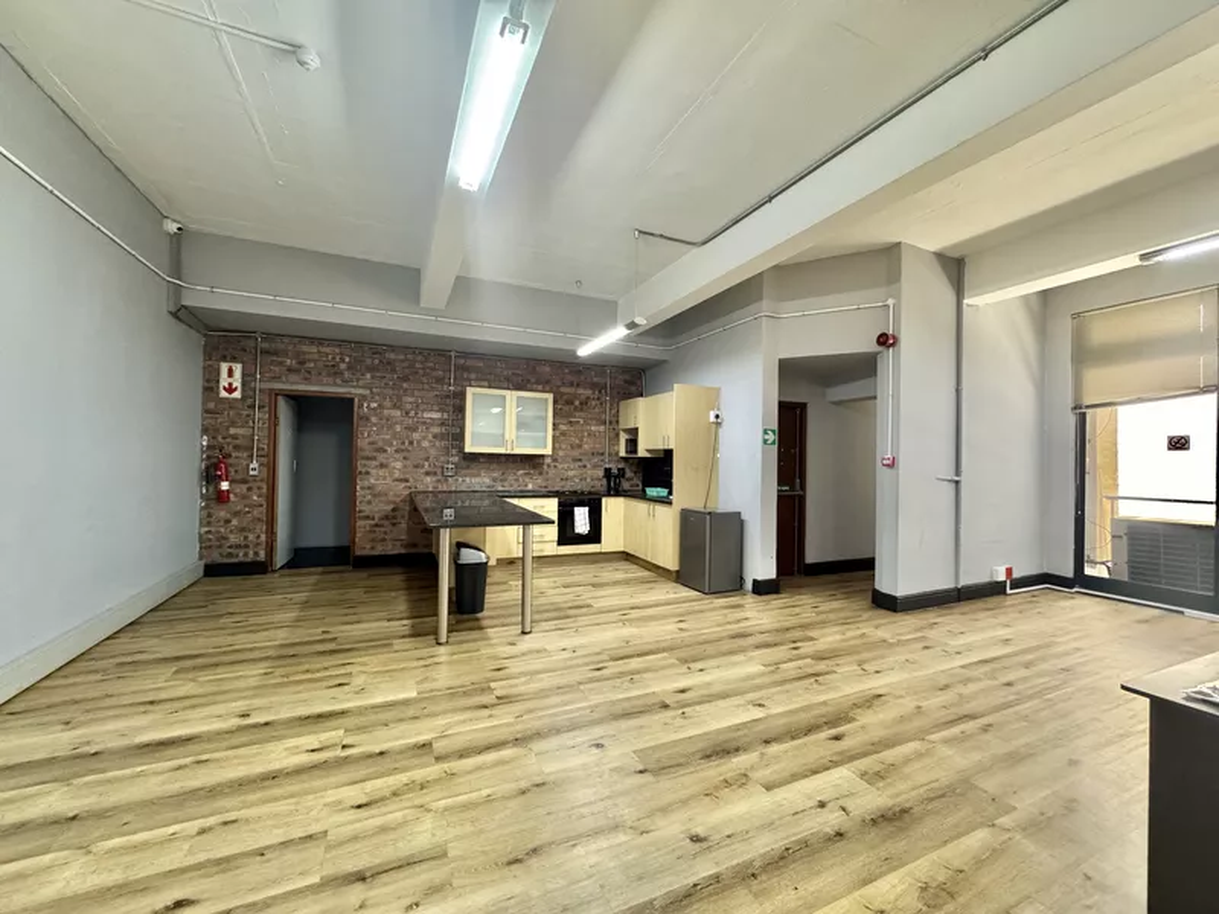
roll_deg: -1.2
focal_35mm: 14
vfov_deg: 85.7
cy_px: 457
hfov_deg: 102.1
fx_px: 493
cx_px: 610
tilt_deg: +1.1
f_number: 2.2
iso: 400
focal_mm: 2.22
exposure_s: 1/50
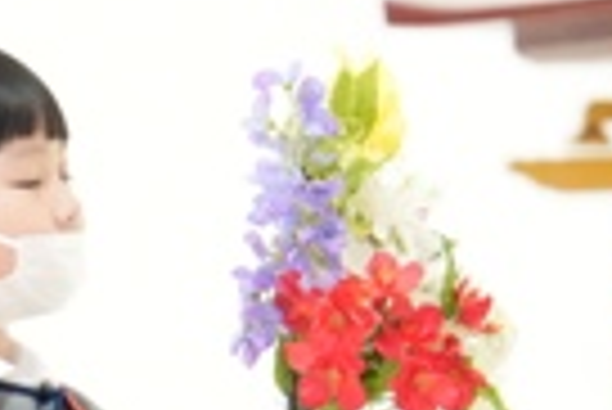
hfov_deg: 3.4
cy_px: 313
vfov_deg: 2.3
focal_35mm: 598
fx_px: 10177
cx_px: -76
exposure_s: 1/500
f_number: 5.6
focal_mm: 136
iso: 10000
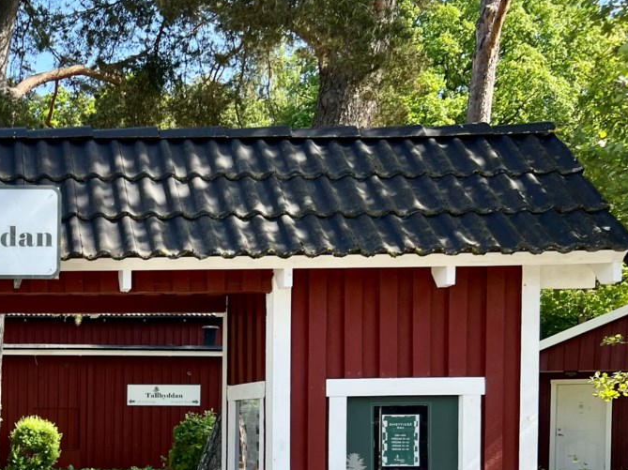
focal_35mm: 56
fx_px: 1015
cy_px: 440
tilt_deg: -0.5
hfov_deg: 31.1
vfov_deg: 25.1
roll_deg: +0.2
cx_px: -38
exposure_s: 1/957
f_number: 1.5
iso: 50
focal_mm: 5.7
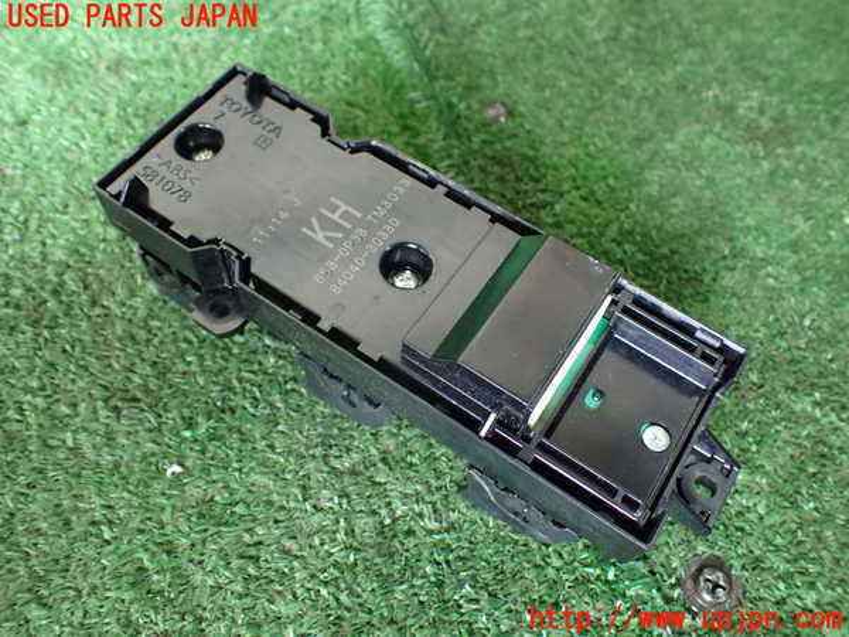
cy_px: 318
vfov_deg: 46.8
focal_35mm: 30
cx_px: 424
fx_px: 736
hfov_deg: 60.0
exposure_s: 1/100
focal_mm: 5.4
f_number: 2.3
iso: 800
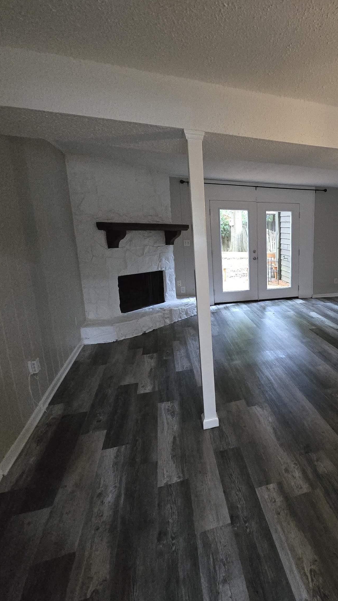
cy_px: 300
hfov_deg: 51.5
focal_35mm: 19
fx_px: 303
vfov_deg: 89.6
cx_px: 304
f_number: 2.2
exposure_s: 1/60
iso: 1600
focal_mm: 2.2
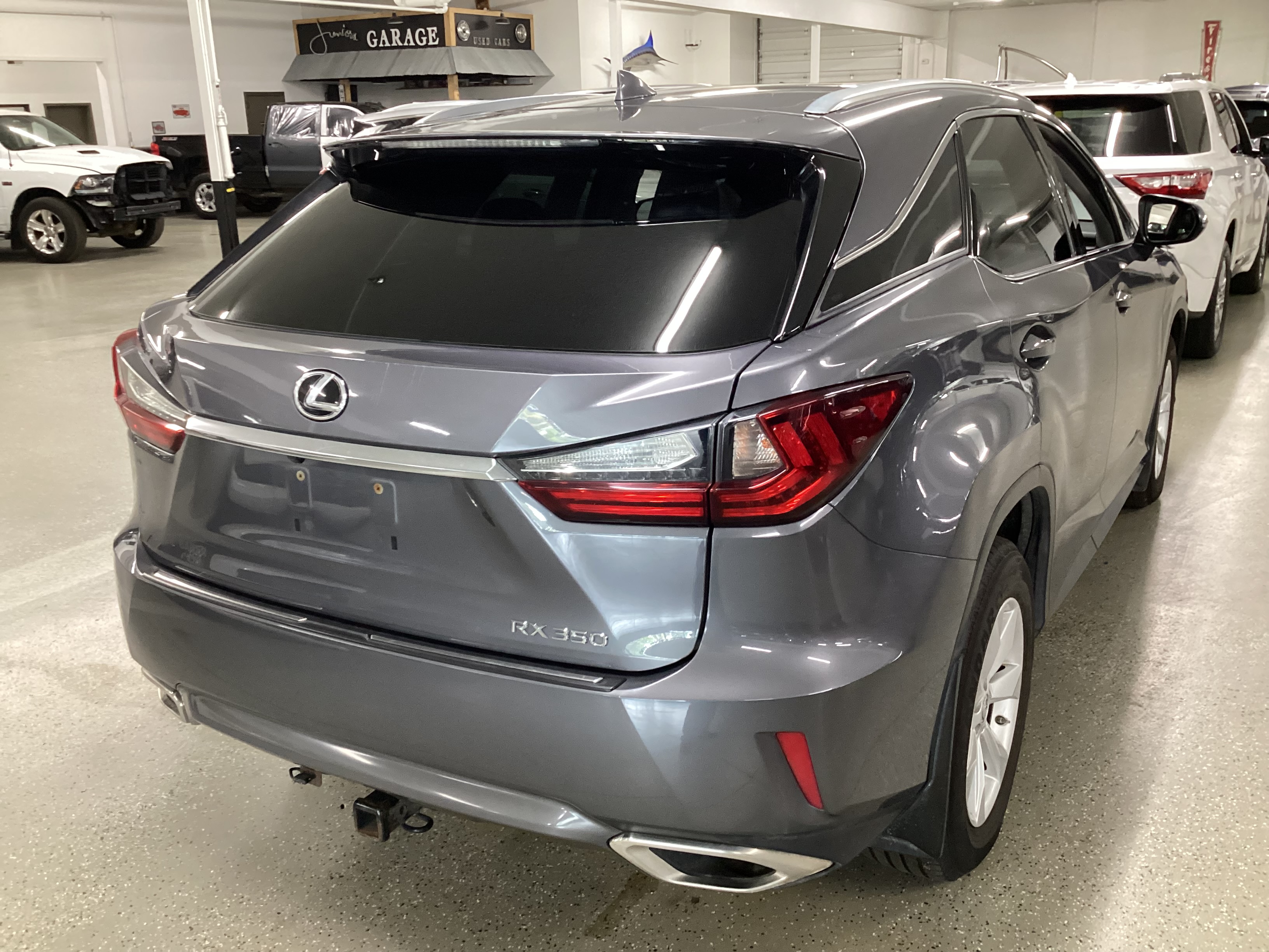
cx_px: 634
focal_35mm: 31
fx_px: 1136
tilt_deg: -19.4
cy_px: 476
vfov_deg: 45.4
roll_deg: +0.3
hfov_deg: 58.4
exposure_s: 1/40
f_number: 2.4
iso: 250
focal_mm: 3.3
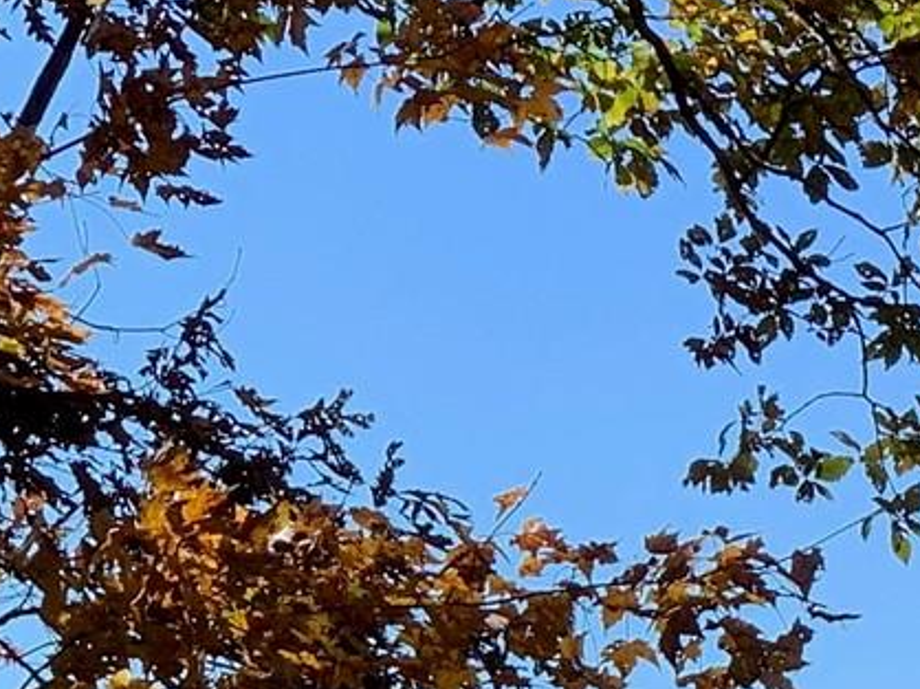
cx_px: 1338
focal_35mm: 255
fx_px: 6773
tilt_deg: +7.0
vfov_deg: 5.8
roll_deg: -2.9
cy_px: 852
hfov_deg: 7.6
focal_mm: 6
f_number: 2.4
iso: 16
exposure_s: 1/545
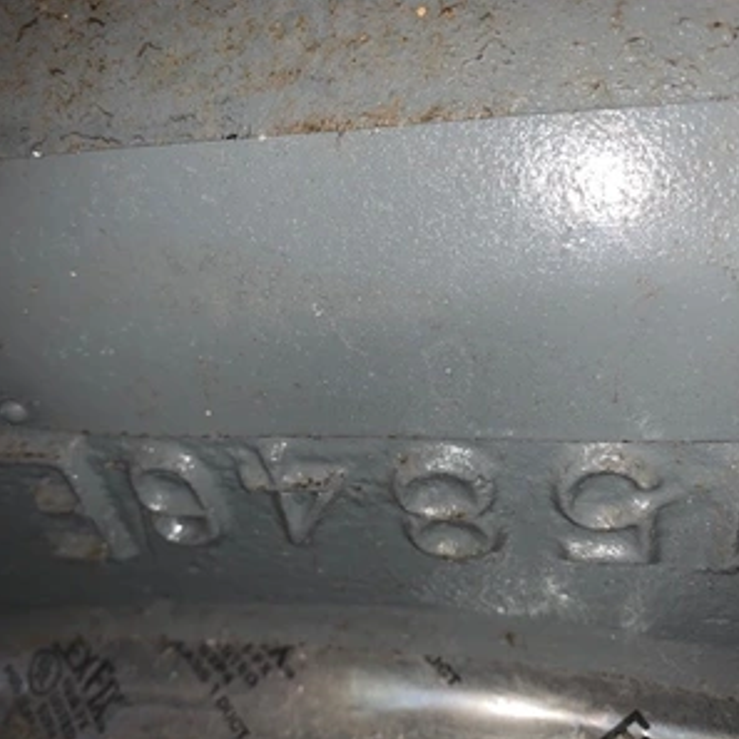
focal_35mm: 31
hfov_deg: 52.5
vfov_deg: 52.5
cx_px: 348
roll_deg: +11.9
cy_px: 371
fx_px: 749
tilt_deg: -33.8
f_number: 1.8
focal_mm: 4.25
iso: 25
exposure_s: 1/15
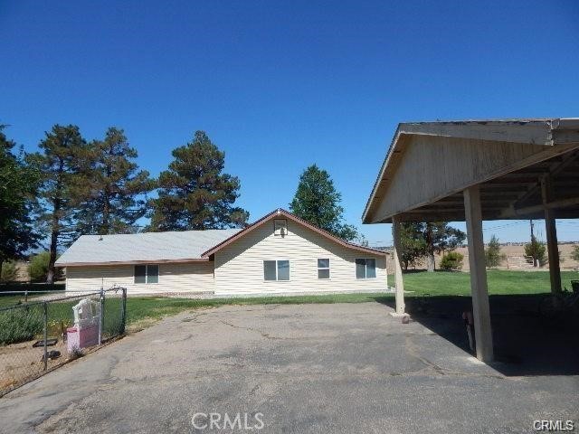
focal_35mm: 22
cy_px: 217
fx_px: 368
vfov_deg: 61.1
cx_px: 290
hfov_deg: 76.4
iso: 125
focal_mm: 4
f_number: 6
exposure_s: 1/800
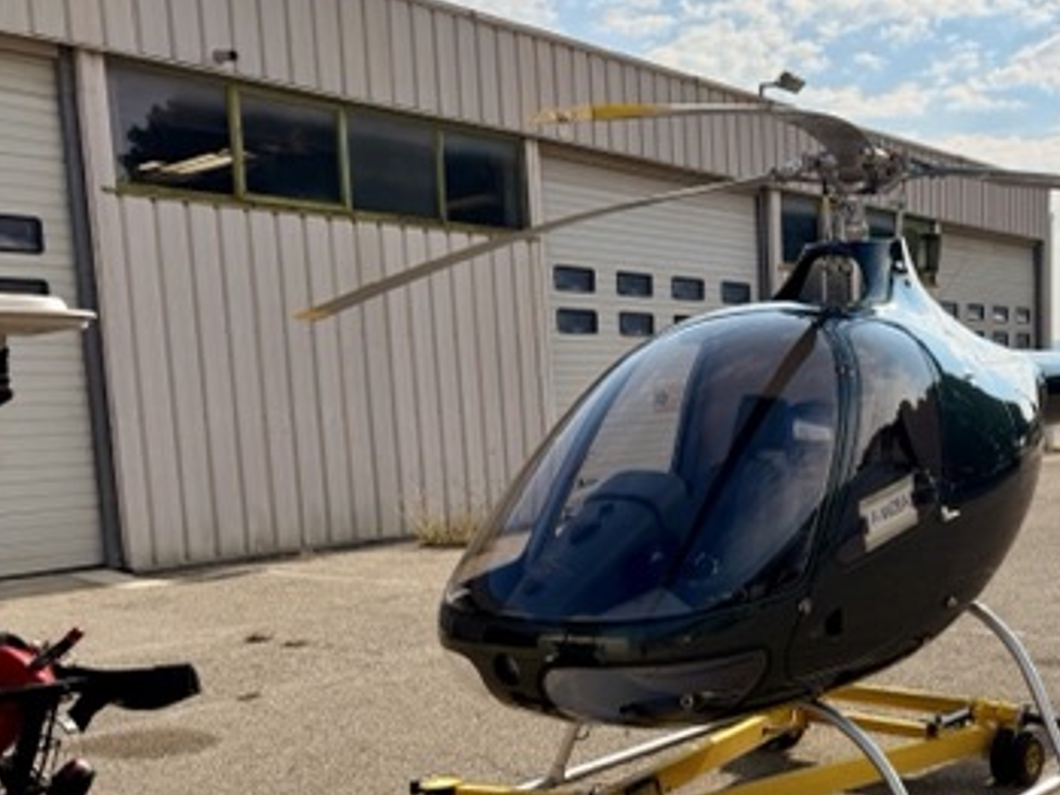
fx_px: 1348
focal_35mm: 44
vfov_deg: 32.5
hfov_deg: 41.1
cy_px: 552
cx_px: 850
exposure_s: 1/10309
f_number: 1.78
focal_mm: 6.76
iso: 100
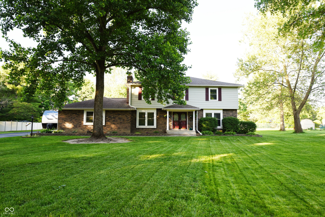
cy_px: 108
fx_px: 217
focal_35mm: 24
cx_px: 162
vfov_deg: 53.2
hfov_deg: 73.7
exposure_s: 1/1000
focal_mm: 24
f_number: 2.8
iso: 640
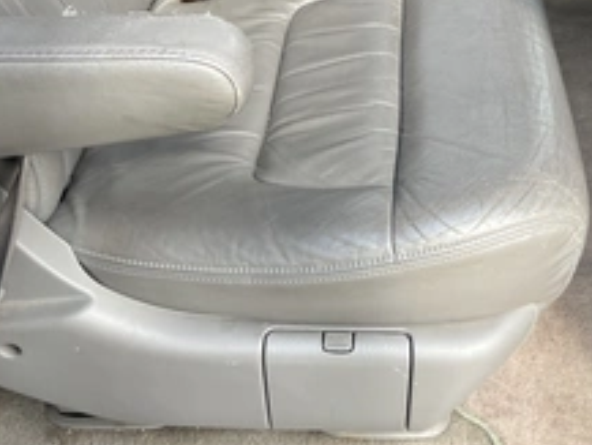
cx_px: 396
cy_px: 109
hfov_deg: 39.2
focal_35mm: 48
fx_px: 821
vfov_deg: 29.8
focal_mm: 5.1
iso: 50
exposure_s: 1/354
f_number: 1.6
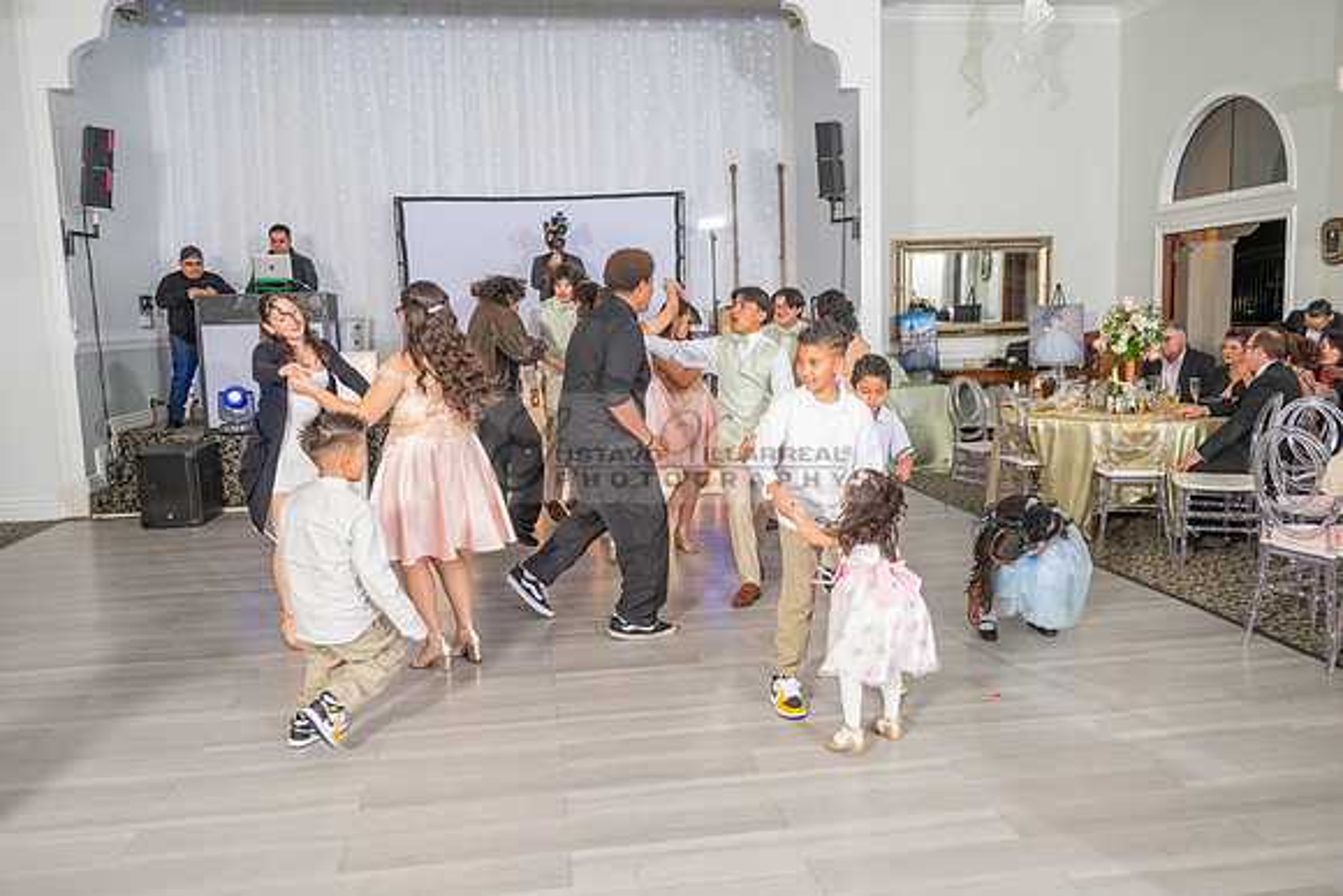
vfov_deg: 46.4
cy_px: 448
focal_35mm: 28
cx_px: 672
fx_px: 1045
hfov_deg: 65.5
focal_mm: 28
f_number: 3.5
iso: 500
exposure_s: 1/160
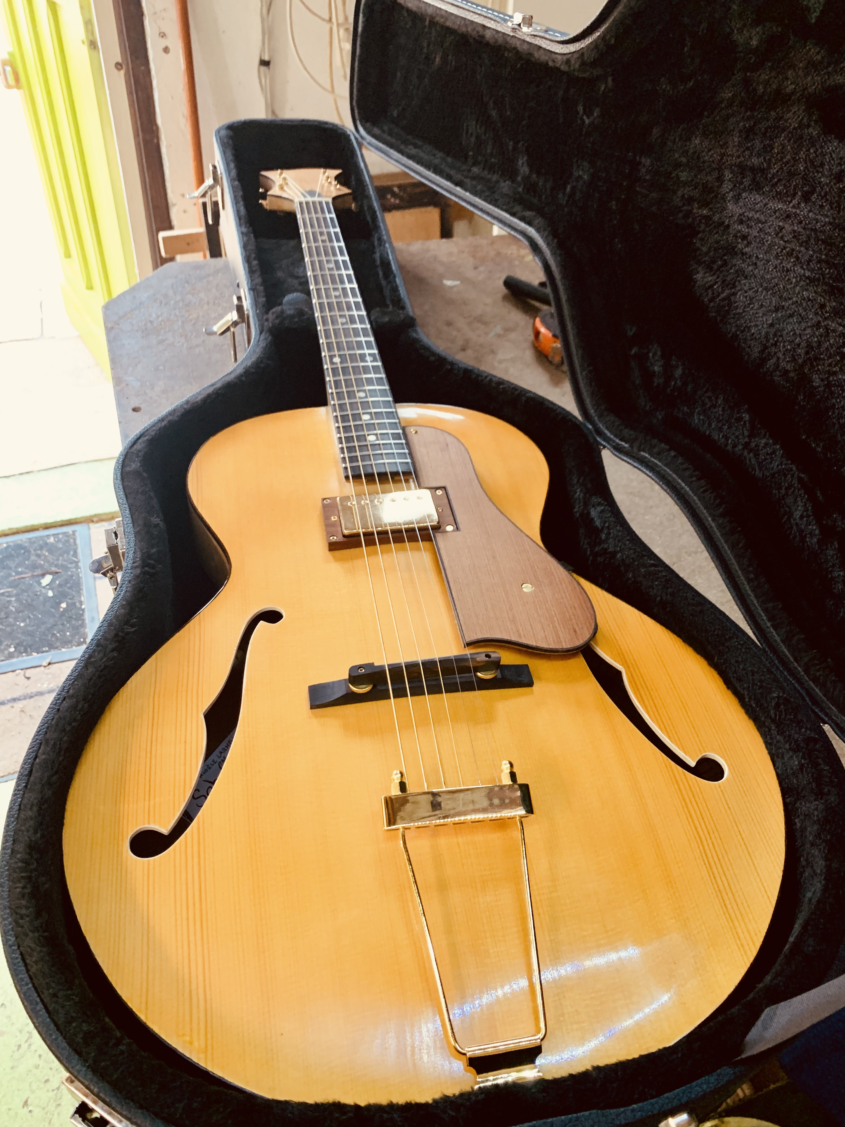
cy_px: 564
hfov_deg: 53.1
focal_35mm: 26
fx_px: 846
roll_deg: -5.9
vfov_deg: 67.3
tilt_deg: -44.7
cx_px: 422
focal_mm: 4.25
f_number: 1.8
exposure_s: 1/50
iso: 320
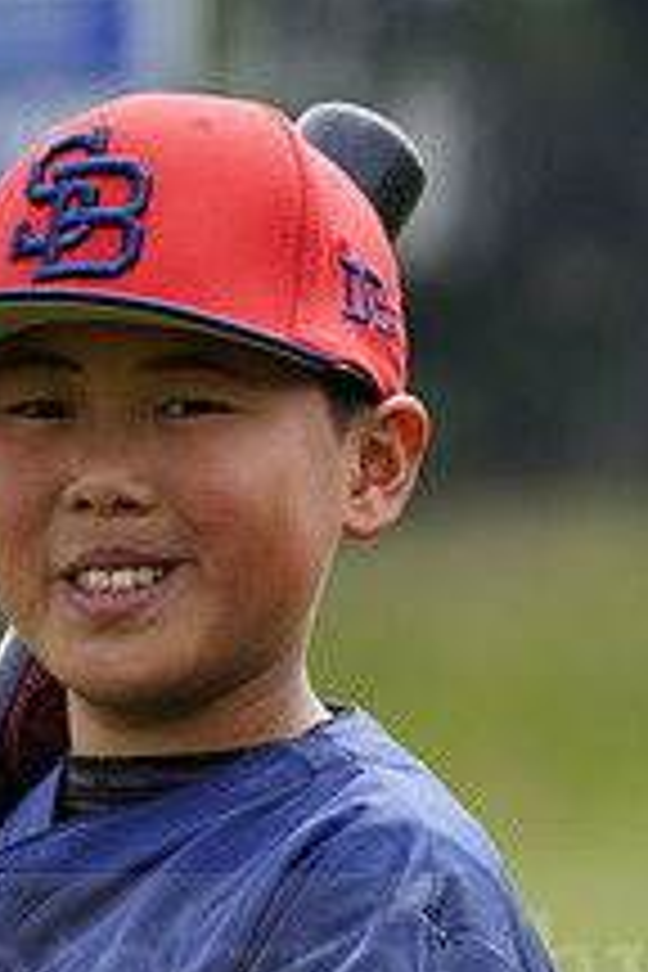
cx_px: 97
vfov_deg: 3.8
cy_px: 936
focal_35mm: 538
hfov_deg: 2.6
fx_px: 14525
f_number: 5.6
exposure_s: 1/250
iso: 100
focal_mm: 200
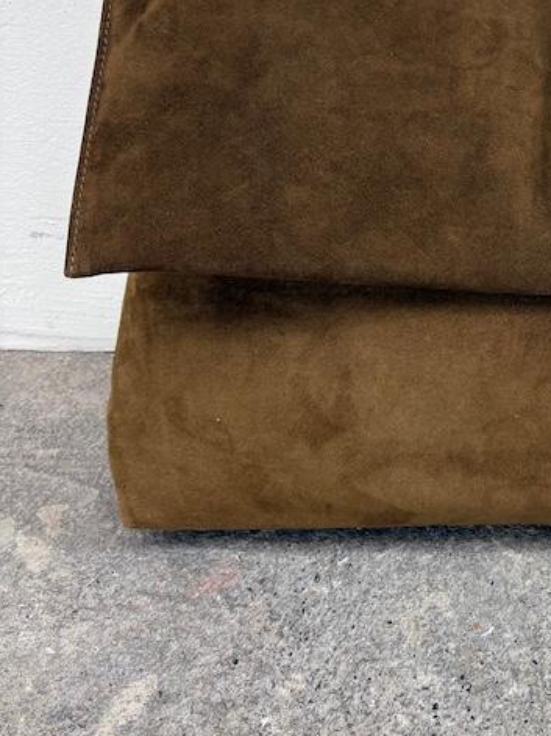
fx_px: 1147
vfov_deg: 35.3
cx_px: 571
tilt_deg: -31.1
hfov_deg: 25.5
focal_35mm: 54
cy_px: 263
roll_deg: -1.3
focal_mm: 5.96
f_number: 1.6
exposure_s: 1/100
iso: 50
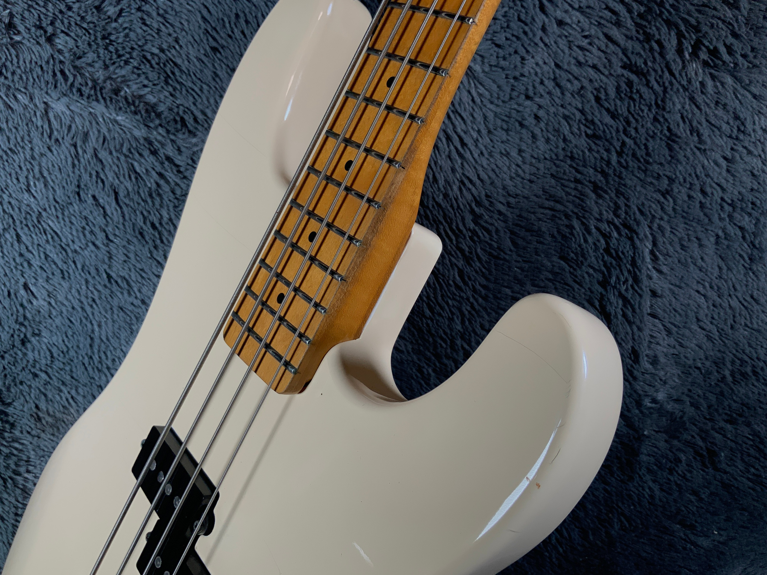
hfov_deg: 61.7
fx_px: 643
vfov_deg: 48.2
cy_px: 288
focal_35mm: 29
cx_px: 384
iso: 20
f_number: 1.8
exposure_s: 1/156
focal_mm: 3
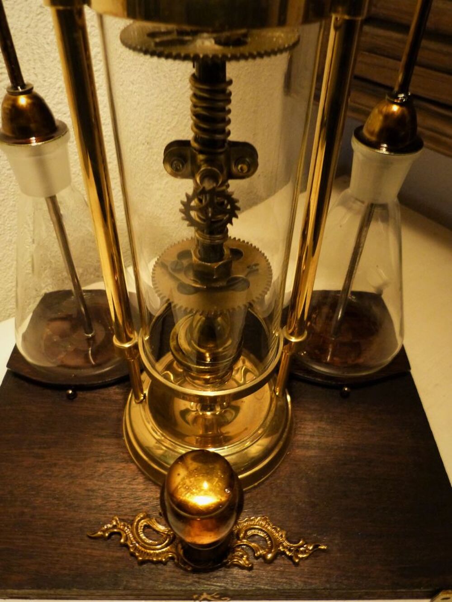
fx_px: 435
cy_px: 301
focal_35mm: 25
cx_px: 226
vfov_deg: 69.4
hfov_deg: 54.9
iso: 400
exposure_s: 1/6
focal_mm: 4.5
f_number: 2.8
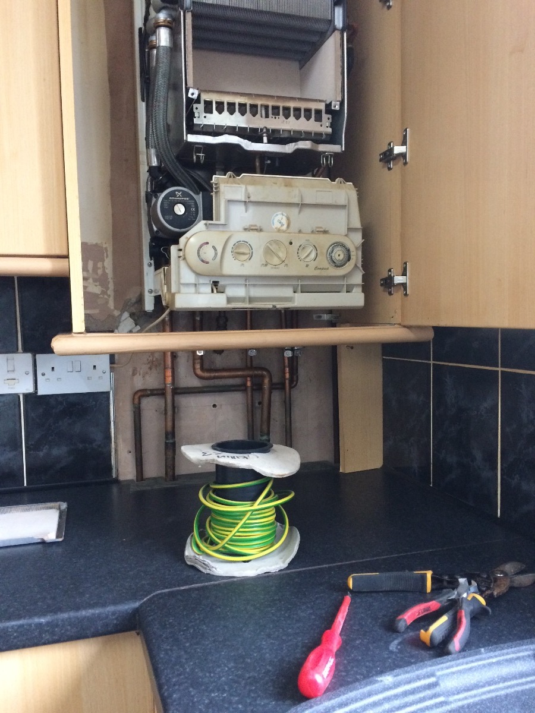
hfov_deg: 48.2
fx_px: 598
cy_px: 356
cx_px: 268
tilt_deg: -3.0
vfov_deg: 61.7
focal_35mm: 29
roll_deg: +1.7
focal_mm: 4.15
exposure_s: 1/33
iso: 320
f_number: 2.2
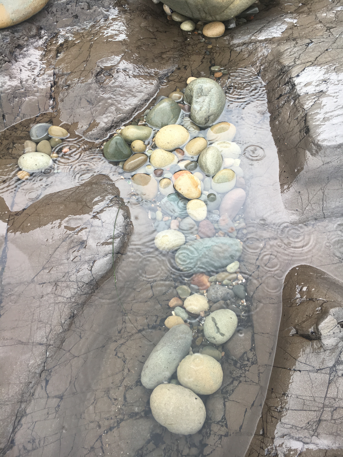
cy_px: 228
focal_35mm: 29
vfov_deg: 61.7
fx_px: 383
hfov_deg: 48.2
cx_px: 172
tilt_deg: -55.1
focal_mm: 4.15
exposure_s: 1/60
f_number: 2.2
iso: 25
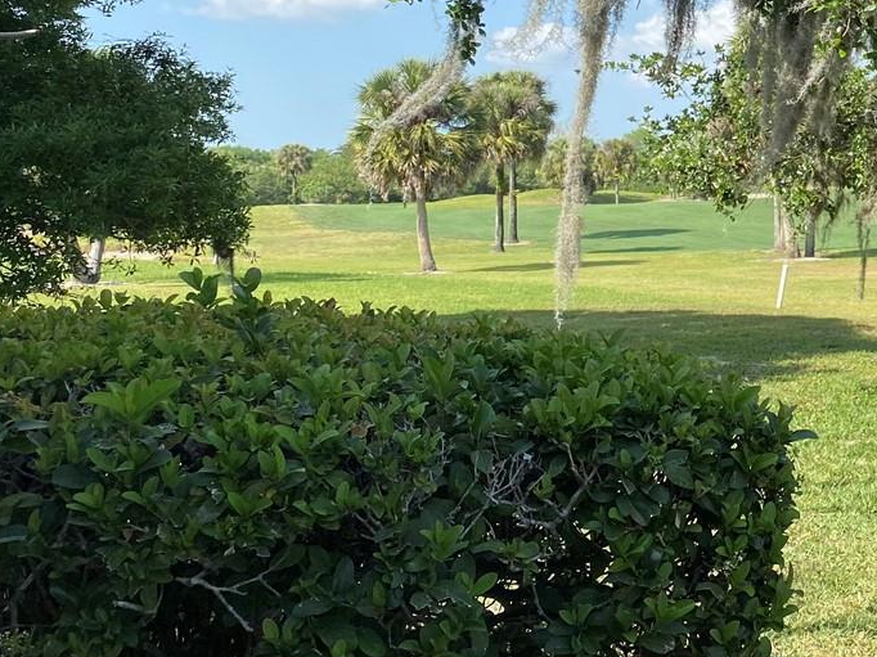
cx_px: 928
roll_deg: -0.2
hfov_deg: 29.1
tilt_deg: +2.2
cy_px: 103
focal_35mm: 61
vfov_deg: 23.5
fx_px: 1545
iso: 32
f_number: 1.8
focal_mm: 4.25
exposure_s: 1/999
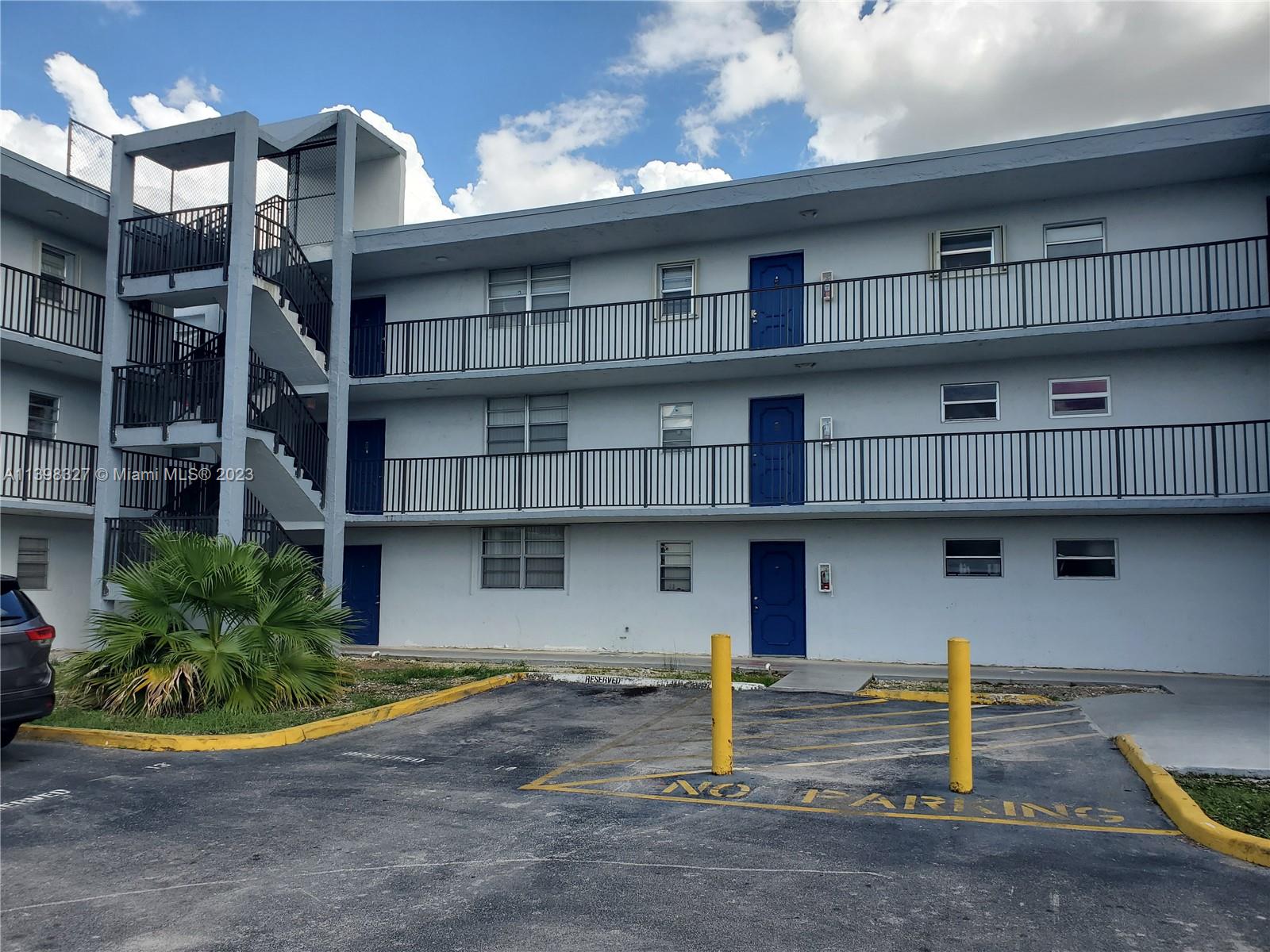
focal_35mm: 26
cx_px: 635
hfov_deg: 67.3
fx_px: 954
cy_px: 476
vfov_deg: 53.1
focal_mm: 4.3
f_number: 2.4
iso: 50
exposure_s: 1/1199
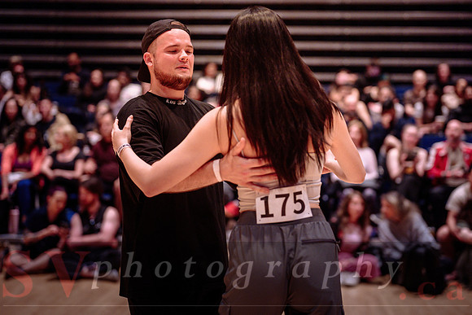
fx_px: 773
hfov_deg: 33.9
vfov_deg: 23.0
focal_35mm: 59
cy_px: 136
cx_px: 236
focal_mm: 50
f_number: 1.4
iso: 1600
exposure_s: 1/200
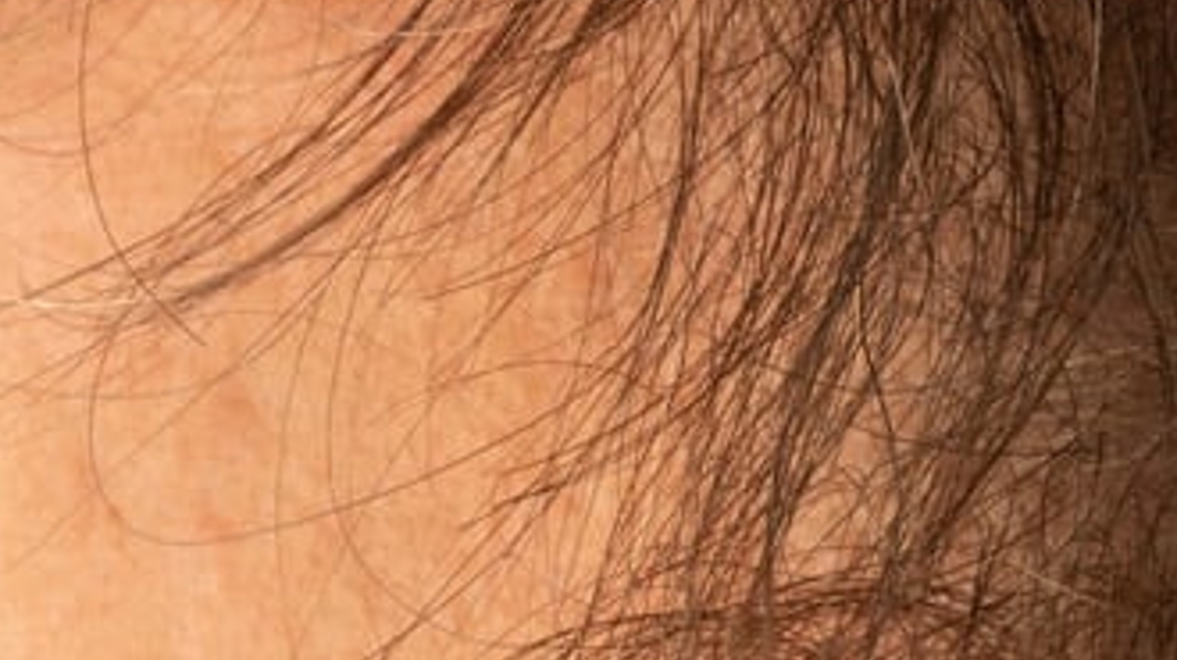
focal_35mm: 400
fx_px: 12474
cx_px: 1387
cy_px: 742
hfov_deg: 5.4
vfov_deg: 3.0
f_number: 29
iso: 200
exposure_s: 1/125
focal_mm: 105
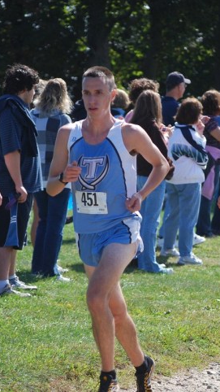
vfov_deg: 9.3
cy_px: 196
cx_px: 149
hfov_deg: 5.2
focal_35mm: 232
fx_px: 2407
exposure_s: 1/640
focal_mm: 98
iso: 200
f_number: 4.5
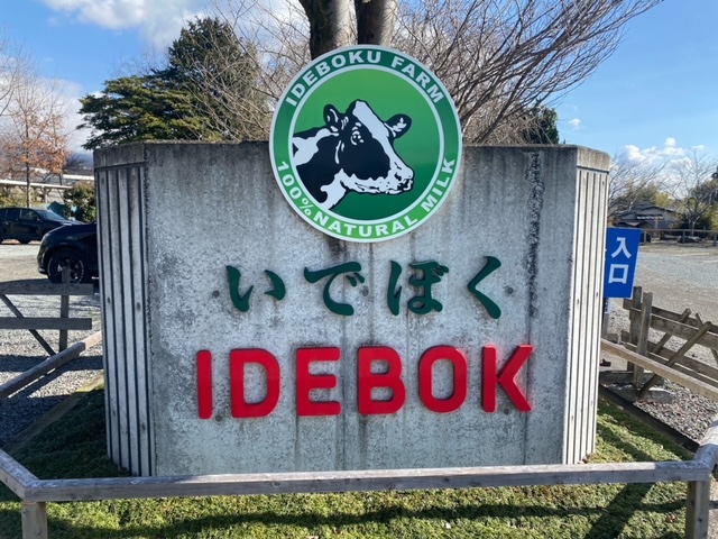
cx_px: 359
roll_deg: +0.1
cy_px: 270
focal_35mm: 26
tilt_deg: -6.6
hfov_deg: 67.3
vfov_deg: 53.1
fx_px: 539
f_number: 1.8
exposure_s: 1/1543
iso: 32
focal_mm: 4.25
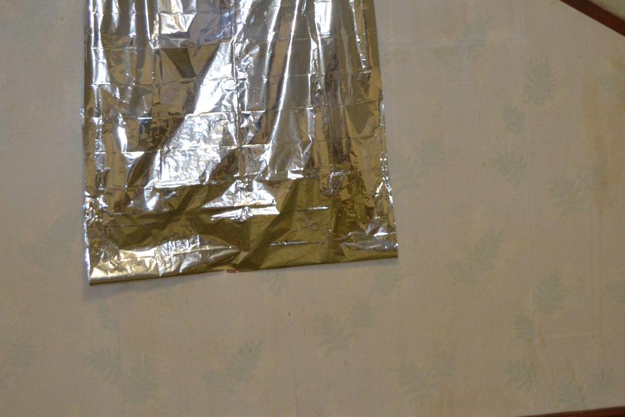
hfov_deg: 26.6
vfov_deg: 17.9
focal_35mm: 76
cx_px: 321
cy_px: 136
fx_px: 1320
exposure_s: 1/60
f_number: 4
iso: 1600
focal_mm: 25
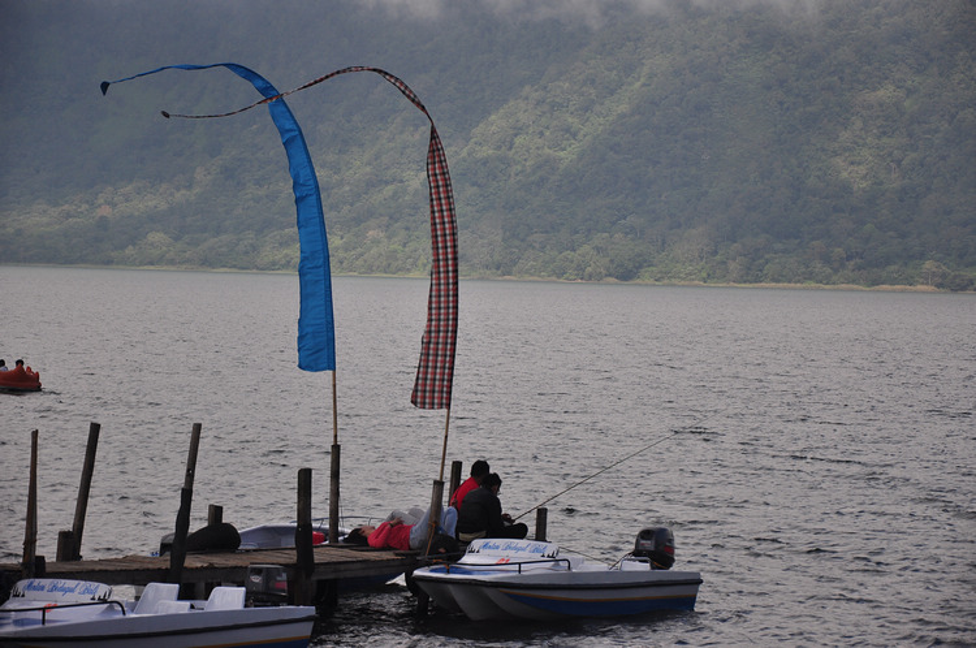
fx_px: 3249
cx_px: 488
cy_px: 324
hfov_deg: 17.1
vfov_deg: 11.4
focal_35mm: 120
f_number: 5.3
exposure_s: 1/1250
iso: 200
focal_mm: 80
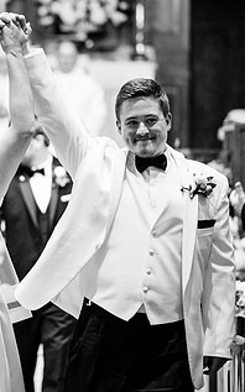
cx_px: -3
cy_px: 216
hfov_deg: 4.9
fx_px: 2854
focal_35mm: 267
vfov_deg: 7.9
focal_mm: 120
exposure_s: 1/160
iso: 2000
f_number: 2.8
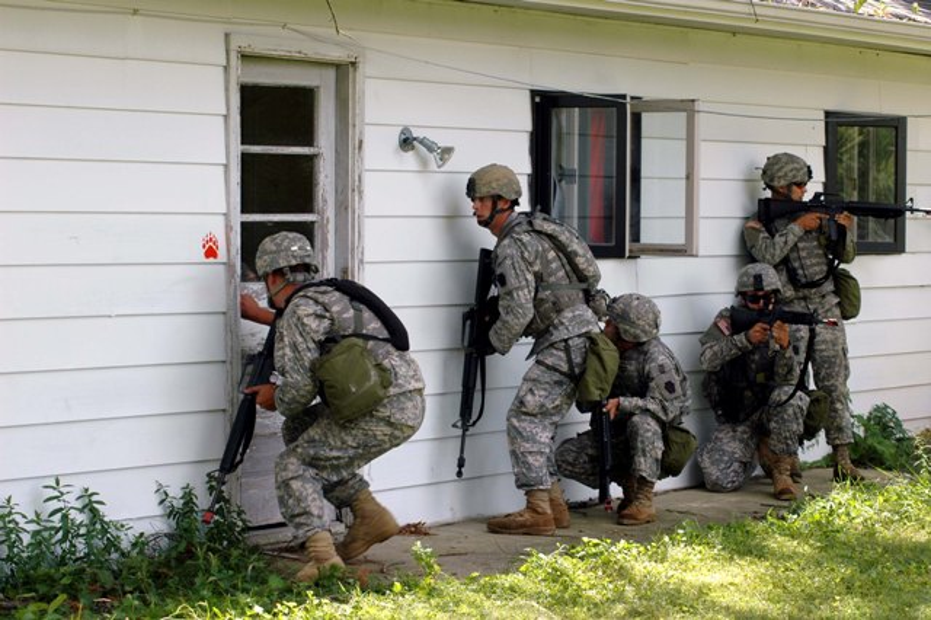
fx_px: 2714
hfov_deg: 19.5
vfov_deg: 13.0
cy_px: 310
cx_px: 466
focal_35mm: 105
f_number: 7.1
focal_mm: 70
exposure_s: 1/200
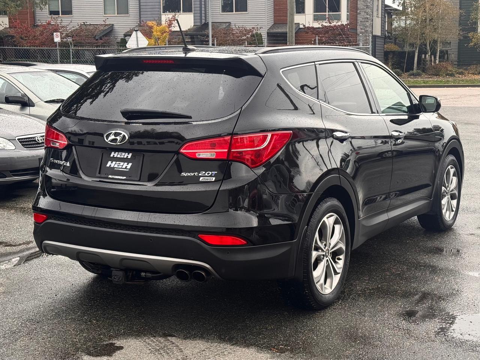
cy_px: 180
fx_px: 666
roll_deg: +1.6
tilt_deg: -4.8
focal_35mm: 48
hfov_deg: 39.7
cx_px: 240
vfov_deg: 30.3
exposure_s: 1/407
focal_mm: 6.76
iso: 64
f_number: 1.78
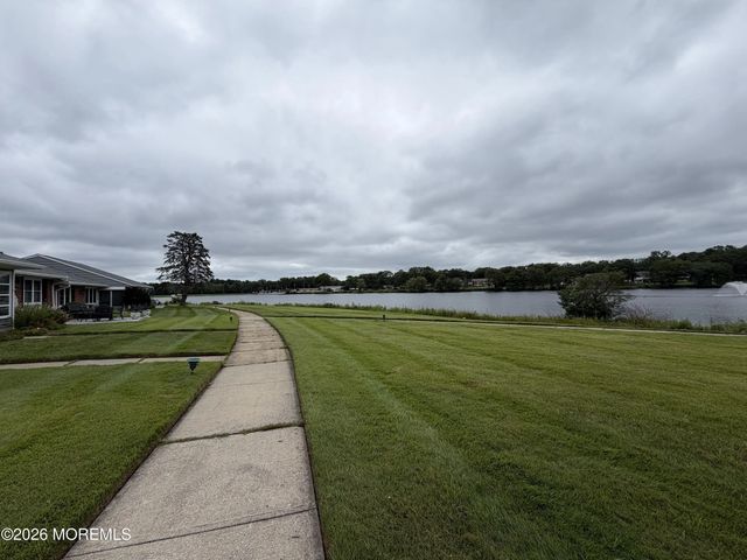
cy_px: 280
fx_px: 302
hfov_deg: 102.1
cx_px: 374
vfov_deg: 85.7
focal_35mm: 14
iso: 20
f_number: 2.2
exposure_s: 1/1125
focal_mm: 2.22
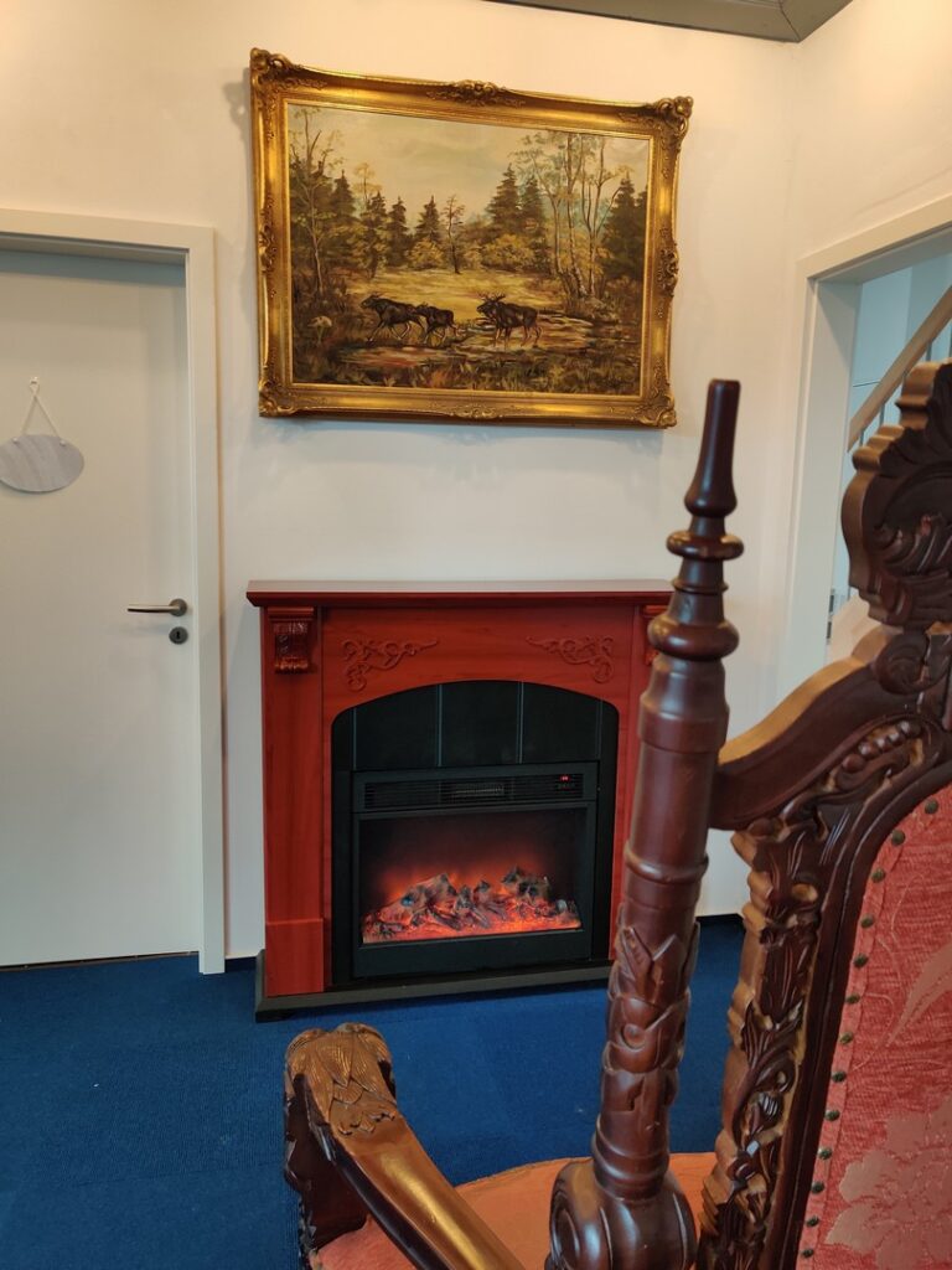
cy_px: 635
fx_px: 990
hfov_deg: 51.4
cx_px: 476
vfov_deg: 65.3
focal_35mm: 27
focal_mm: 4.75
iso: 320
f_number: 1.65
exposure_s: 1/50
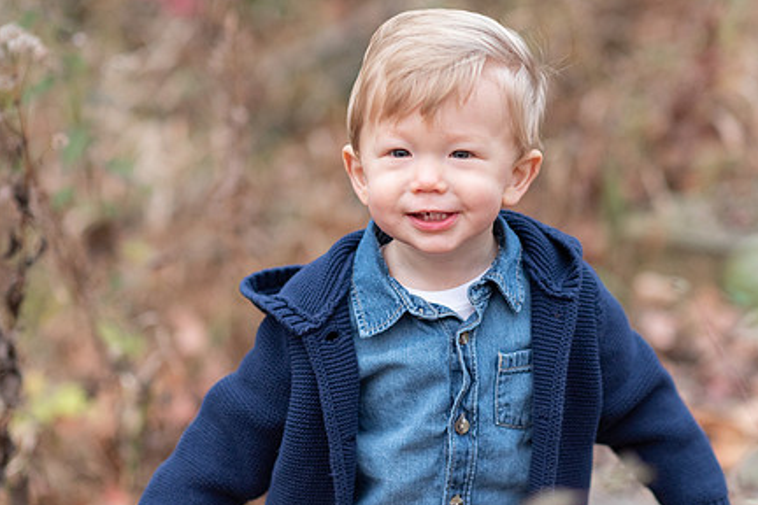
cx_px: 405
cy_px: 297
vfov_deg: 11.4
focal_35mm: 120
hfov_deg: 17.1
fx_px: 2526
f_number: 2
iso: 1250
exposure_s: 1/320
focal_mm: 85
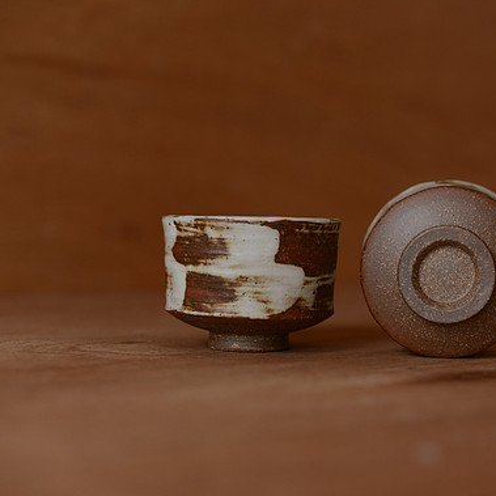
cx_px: 369
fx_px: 1054
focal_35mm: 65
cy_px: 247
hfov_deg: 26.2
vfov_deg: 26.5
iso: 500
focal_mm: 50
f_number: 3.2
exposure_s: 1/100
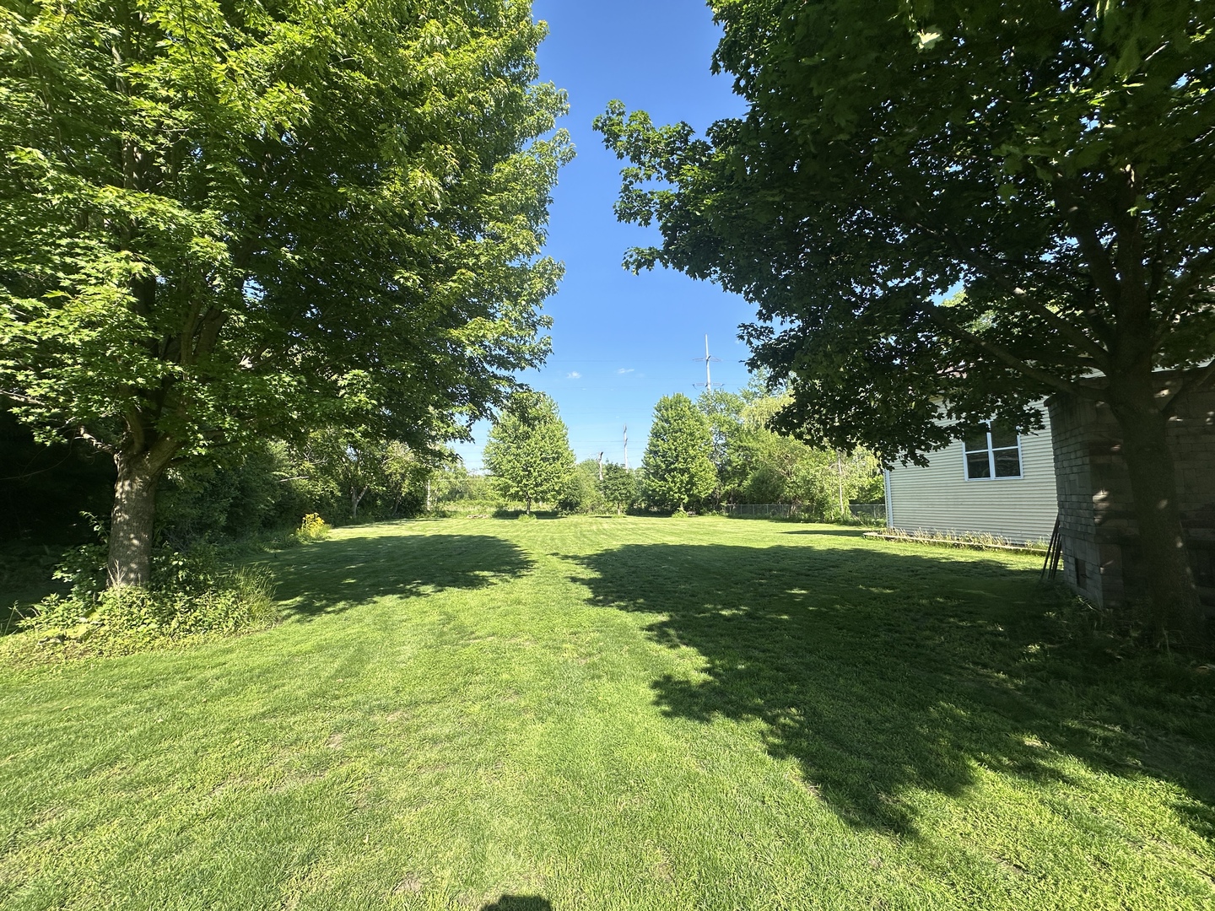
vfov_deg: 85.7
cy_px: 456
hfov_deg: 102.1
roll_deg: +0.7
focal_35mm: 14
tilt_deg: +6.6
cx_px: 608
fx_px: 491
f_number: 2.2
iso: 40
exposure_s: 1/903
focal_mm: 2.22
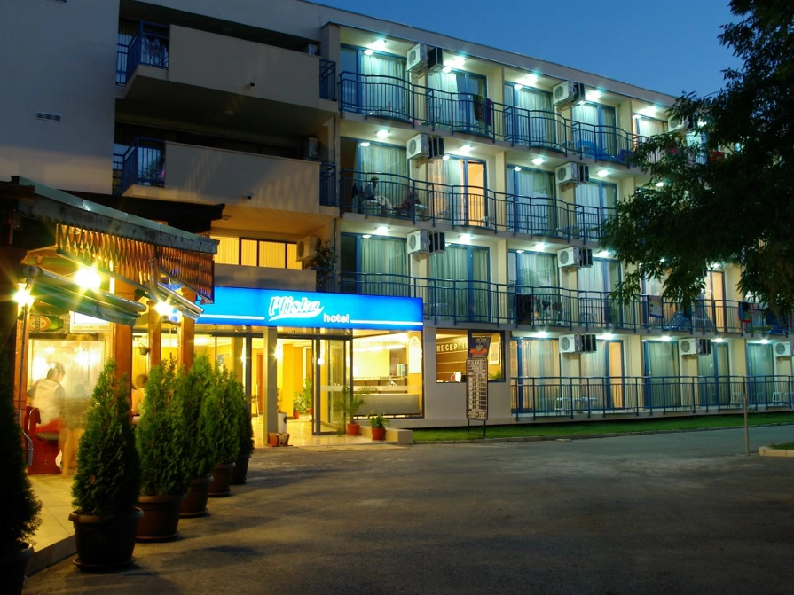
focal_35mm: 33
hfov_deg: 55.4
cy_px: 299
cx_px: 393
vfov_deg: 42.9
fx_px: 757
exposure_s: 10
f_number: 11
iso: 200
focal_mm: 20
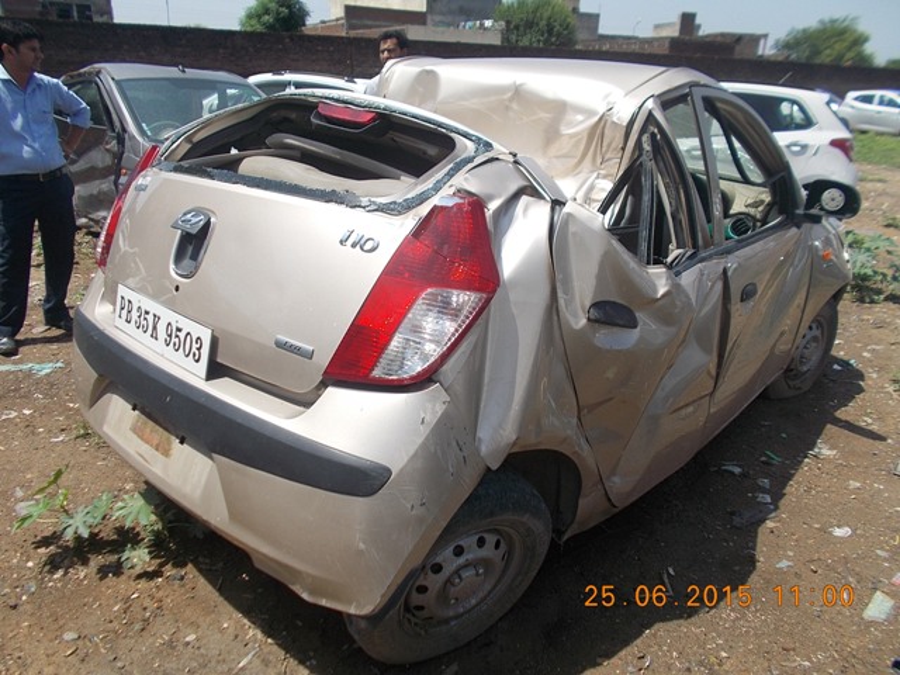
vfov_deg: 53.1
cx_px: 450
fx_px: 676
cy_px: 338
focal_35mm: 26
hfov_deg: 67.3
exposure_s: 1/160
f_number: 8
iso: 80
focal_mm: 4.6
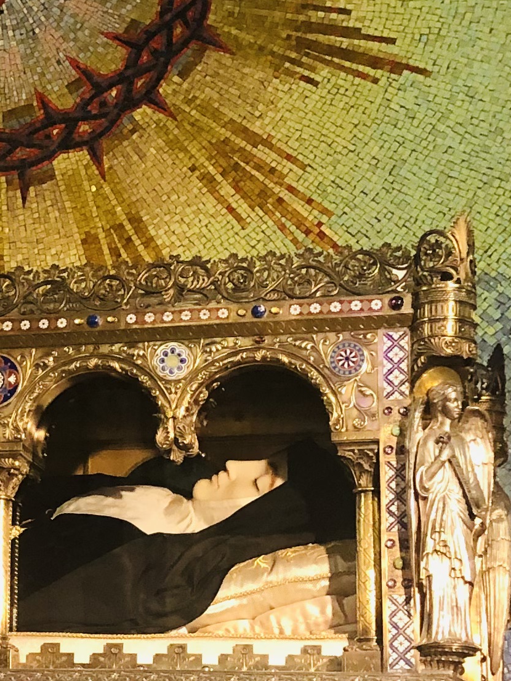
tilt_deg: +13.1
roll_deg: -2.8
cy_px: 422
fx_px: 2008
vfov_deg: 19.2
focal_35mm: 102
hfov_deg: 14.1
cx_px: -105
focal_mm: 4
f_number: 1.8
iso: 100
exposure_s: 1/17
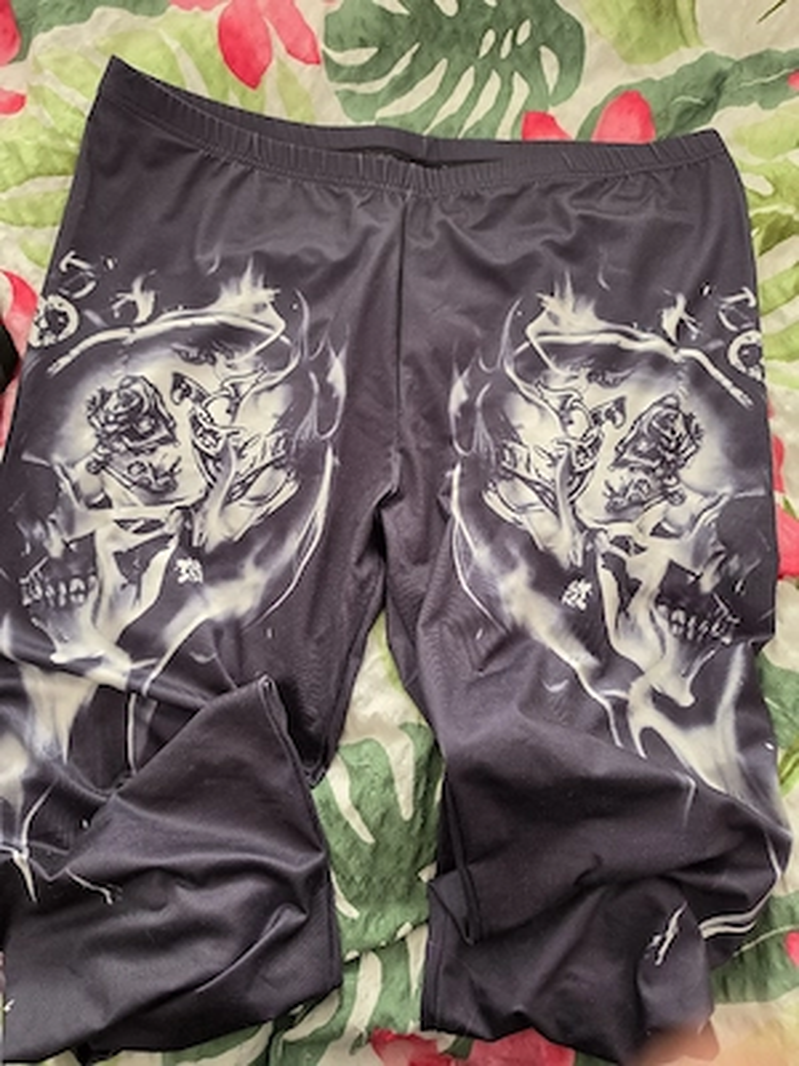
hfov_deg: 58.9
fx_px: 708
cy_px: 533
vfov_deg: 73.9
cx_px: 400
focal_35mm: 23
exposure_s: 1/101
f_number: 1.4
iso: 125
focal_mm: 6.5
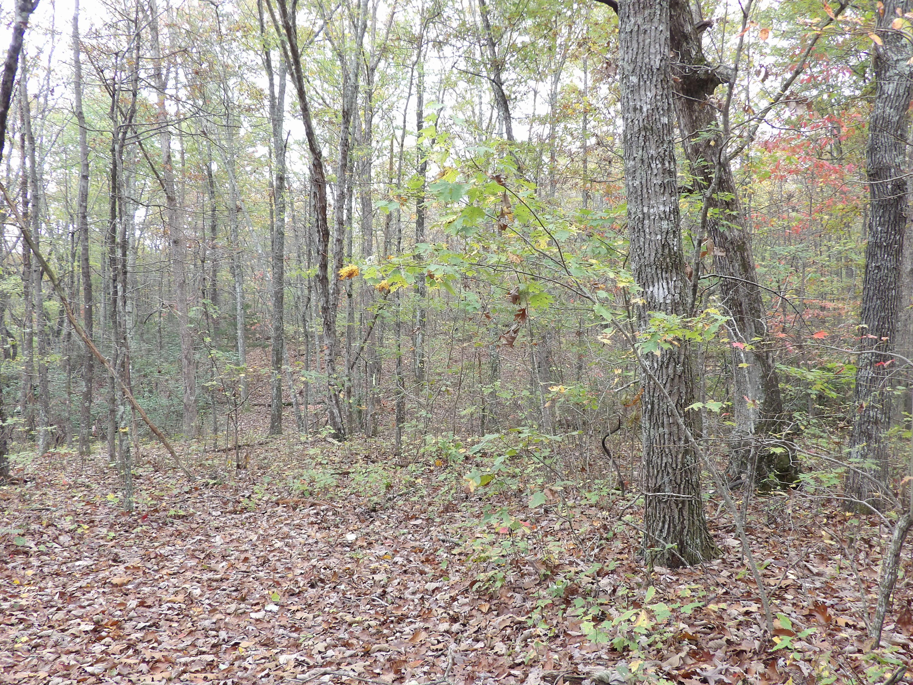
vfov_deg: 42.9
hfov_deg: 55.4
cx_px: 456
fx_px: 870
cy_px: 342
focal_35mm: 33
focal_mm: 5.9
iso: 100
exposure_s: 1/37
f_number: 3.6
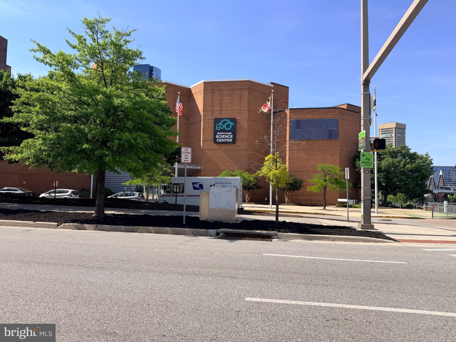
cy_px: 171
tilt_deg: +3.1
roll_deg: -1.4
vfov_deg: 56.8
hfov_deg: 71.6
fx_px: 316
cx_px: 228
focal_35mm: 24
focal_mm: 6.76
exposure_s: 1/3759
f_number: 1.78
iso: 80
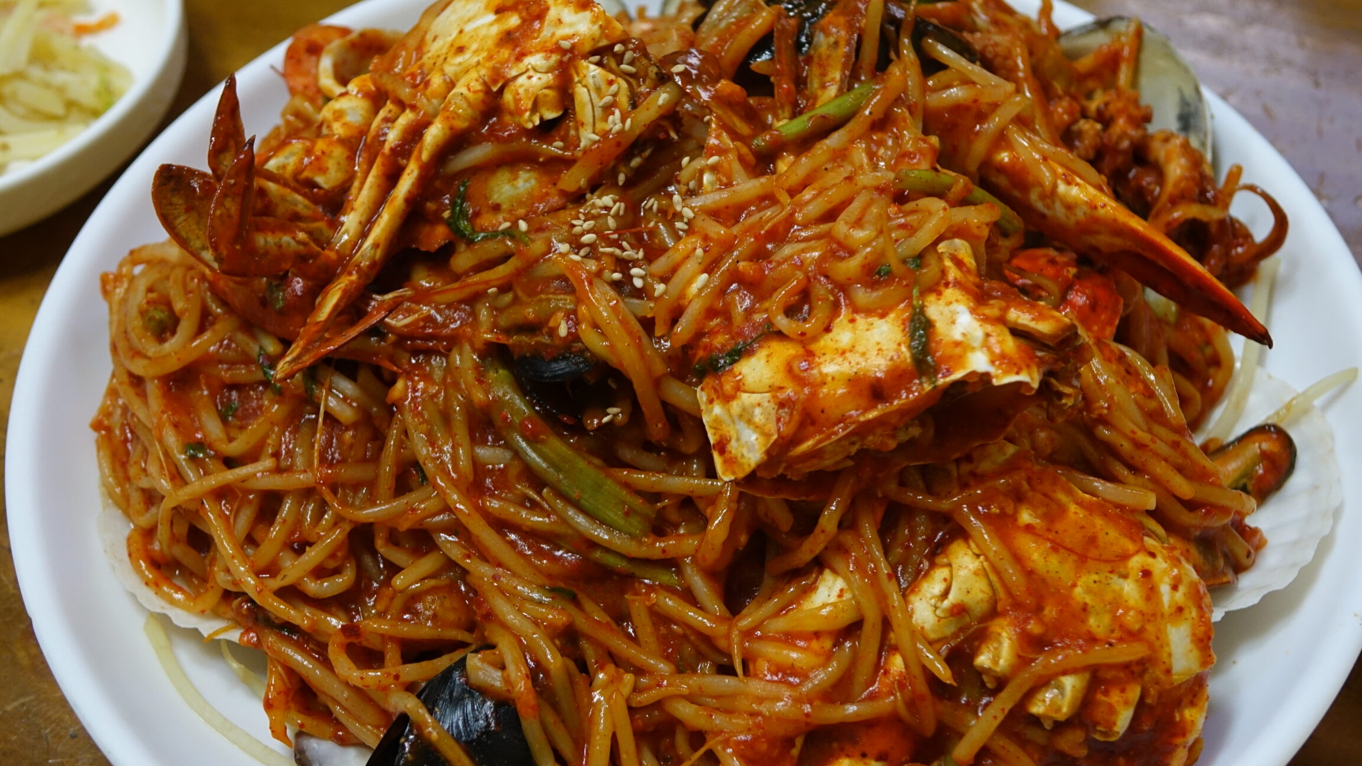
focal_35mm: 56
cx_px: 701
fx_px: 2022
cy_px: 433
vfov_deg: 21.4
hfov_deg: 37.2
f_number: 2.8
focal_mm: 17.48
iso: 800
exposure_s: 1/80
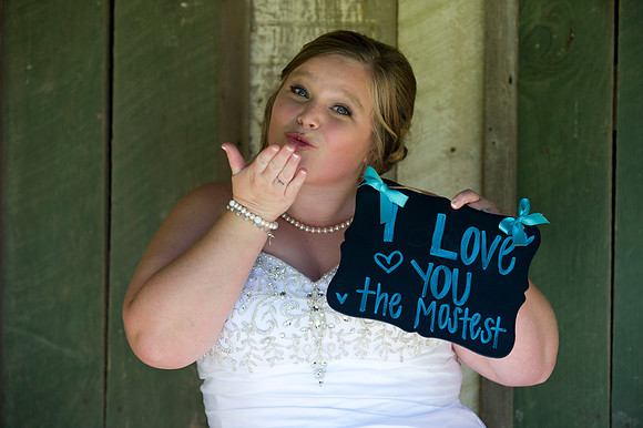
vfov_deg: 13.4
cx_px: 322
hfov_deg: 20.0
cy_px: 214
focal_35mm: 102
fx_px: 1821
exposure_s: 1/160
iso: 200
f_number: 3.5
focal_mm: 102
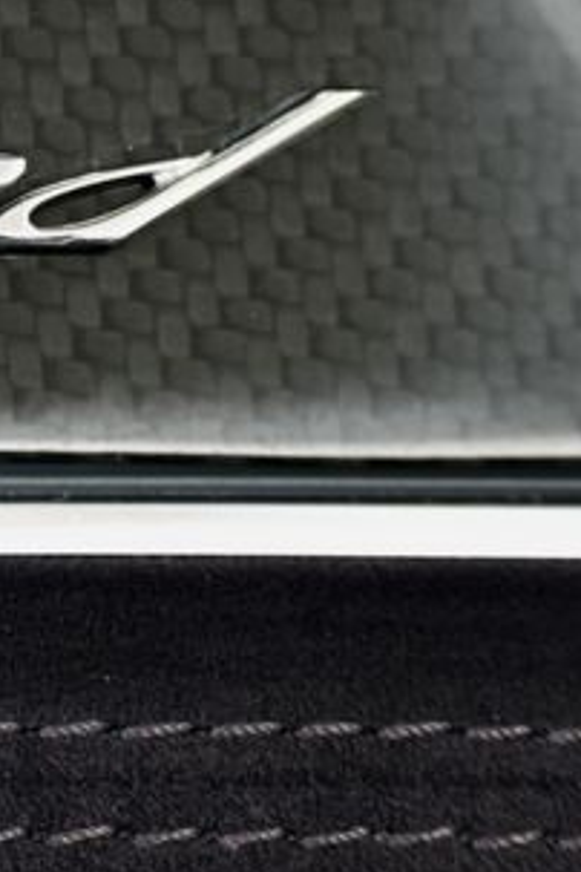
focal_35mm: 419
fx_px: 10142
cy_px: 69
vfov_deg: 4.9
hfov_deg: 3.3
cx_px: -253
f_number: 5
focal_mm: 94
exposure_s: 1/250
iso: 250
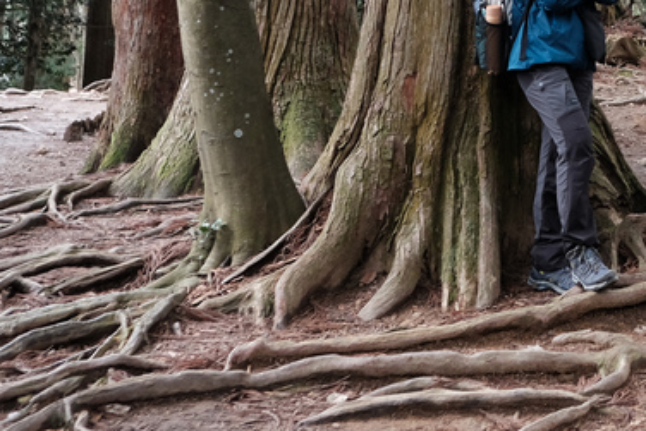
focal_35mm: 93
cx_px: 789
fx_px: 1669
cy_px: -97
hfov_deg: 20.4
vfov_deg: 14.2
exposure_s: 1/70
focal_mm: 23
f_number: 2.8
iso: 1000
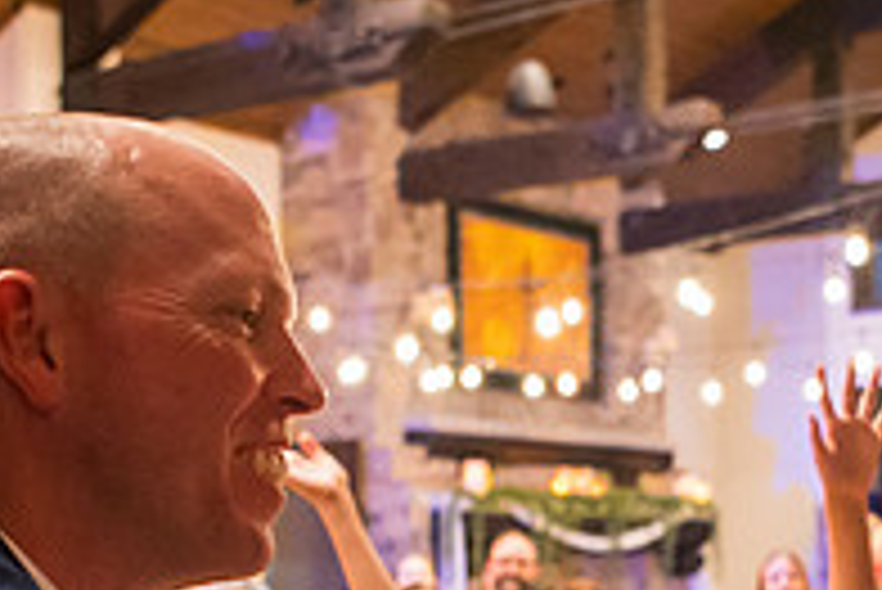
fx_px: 1888
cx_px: 618
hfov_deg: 26.1
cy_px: 611
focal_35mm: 77
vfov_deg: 17.3
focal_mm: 24
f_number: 2.8
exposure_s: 1/80
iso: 6400
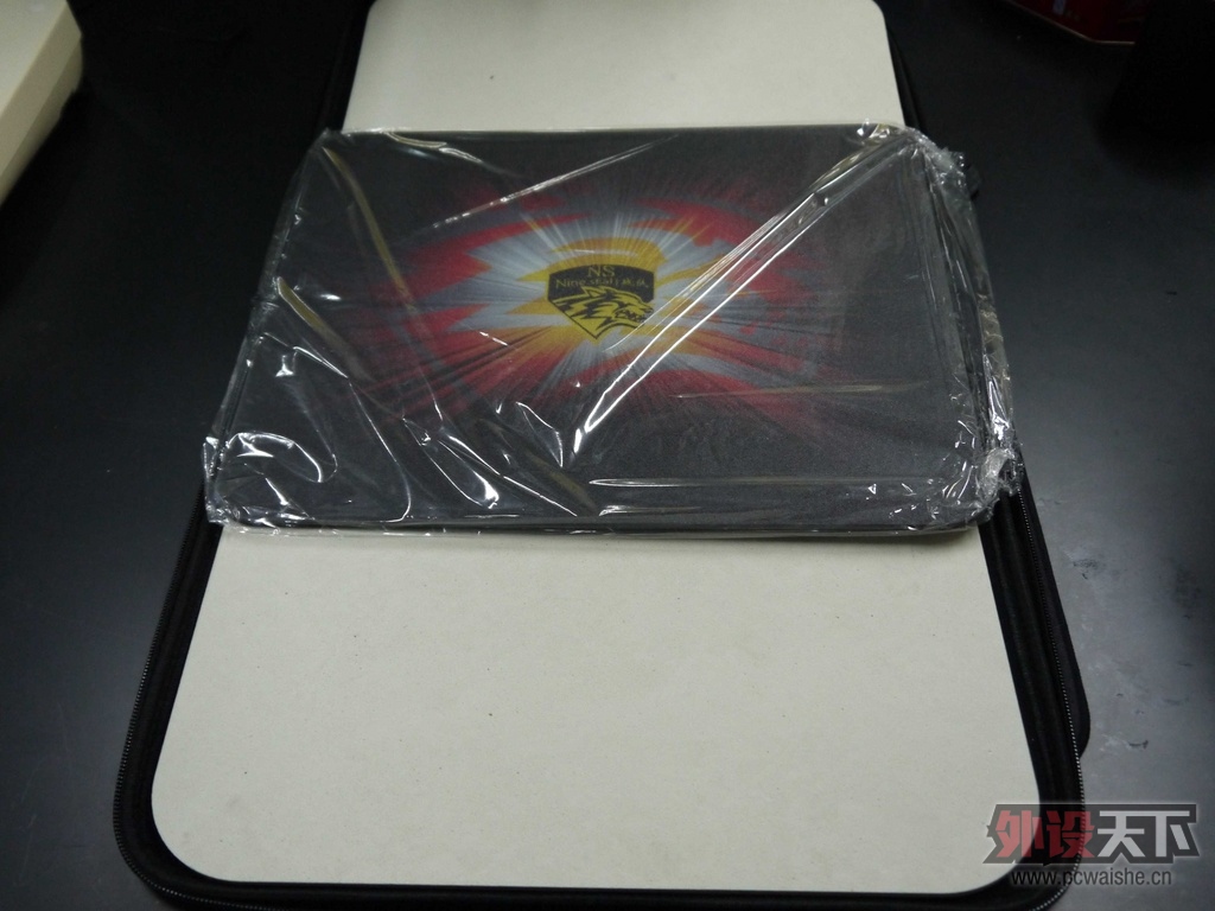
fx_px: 1193
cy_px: 456
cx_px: 608
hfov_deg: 54.0
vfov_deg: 41.8
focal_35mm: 34
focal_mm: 17
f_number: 3.9
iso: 800
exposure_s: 1/50
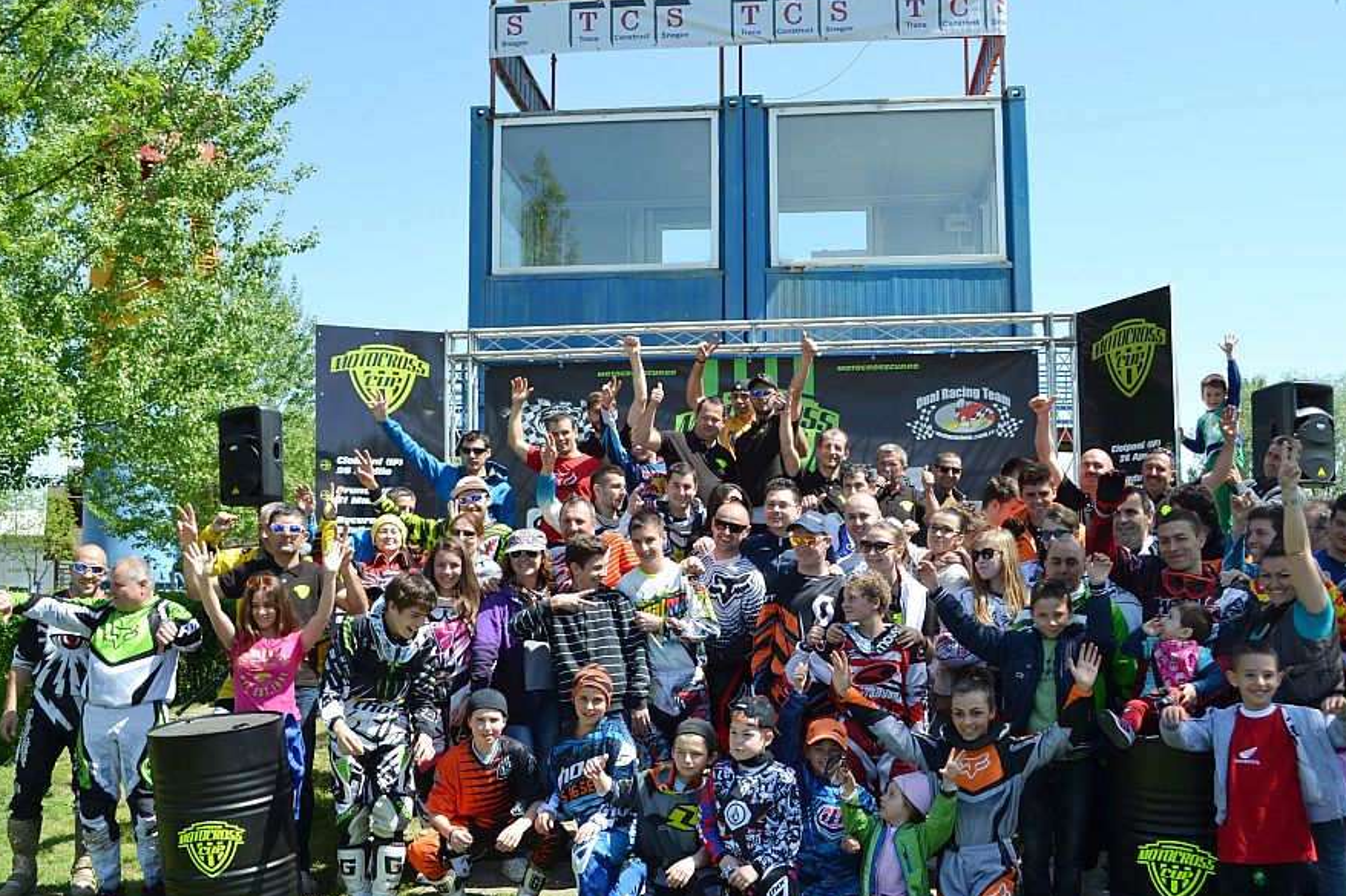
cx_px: 681
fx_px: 1308
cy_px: 509
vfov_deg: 37.8
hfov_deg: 54.4
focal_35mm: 35
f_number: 7.1
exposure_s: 1/200
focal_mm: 20
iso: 100
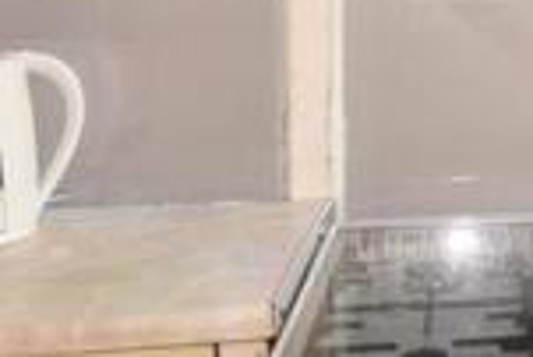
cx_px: 649
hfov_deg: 27.1
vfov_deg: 20.0
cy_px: -44
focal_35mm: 65
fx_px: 963
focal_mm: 10
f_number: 8
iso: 400
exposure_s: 1/200
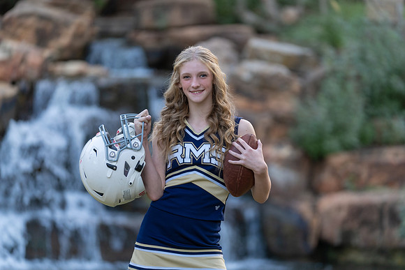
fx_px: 1789
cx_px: 202
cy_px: 135
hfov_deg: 12.9
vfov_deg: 8.6
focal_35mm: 159
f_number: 2.8
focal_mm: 159
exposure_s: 1/320
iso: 800
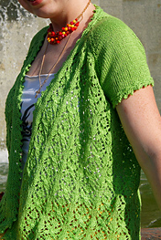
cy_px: 95
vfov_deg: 25.3
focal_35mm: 80
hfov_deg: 17.1
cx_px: 75
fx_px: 535
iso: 100
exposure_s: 1/400
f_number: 9
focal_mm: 28
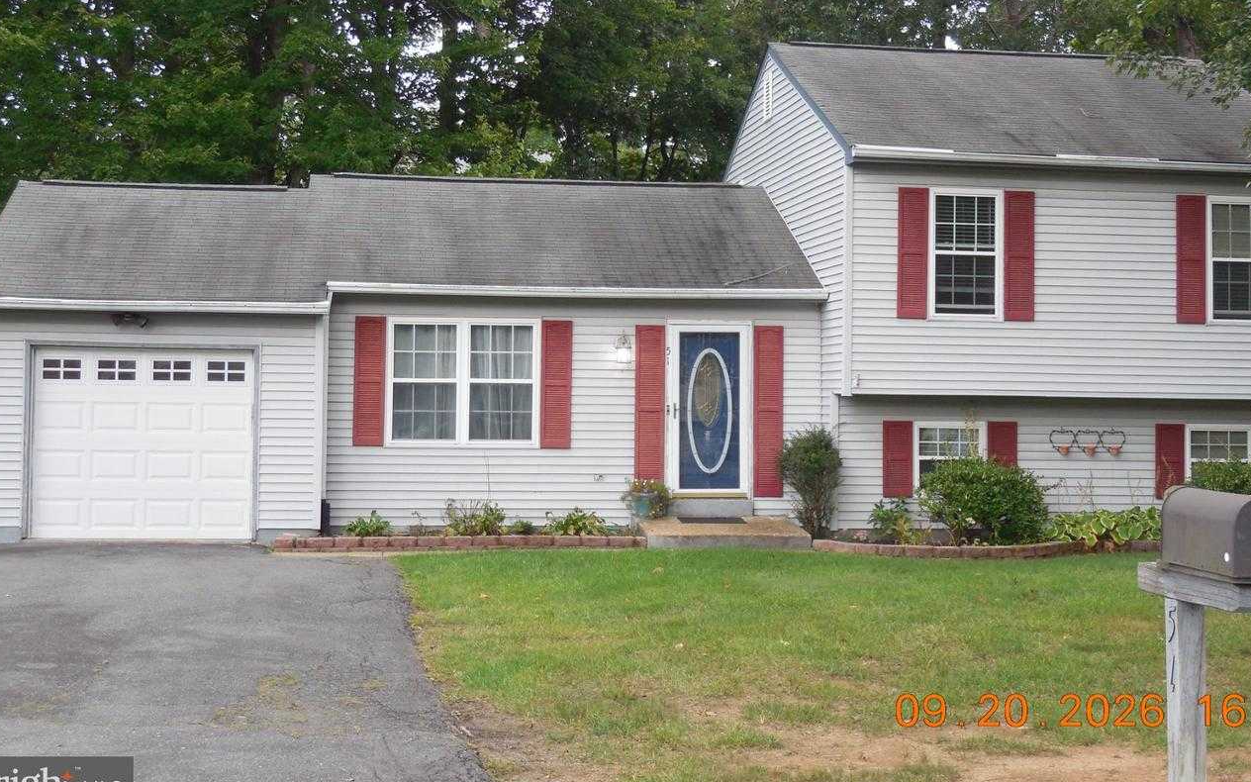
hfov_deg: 32.0
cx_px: 672
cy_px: 279
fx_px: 2182
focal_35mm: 64
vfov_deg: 20.3
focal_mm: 9.4
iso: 125
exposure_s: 1/60
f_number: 4
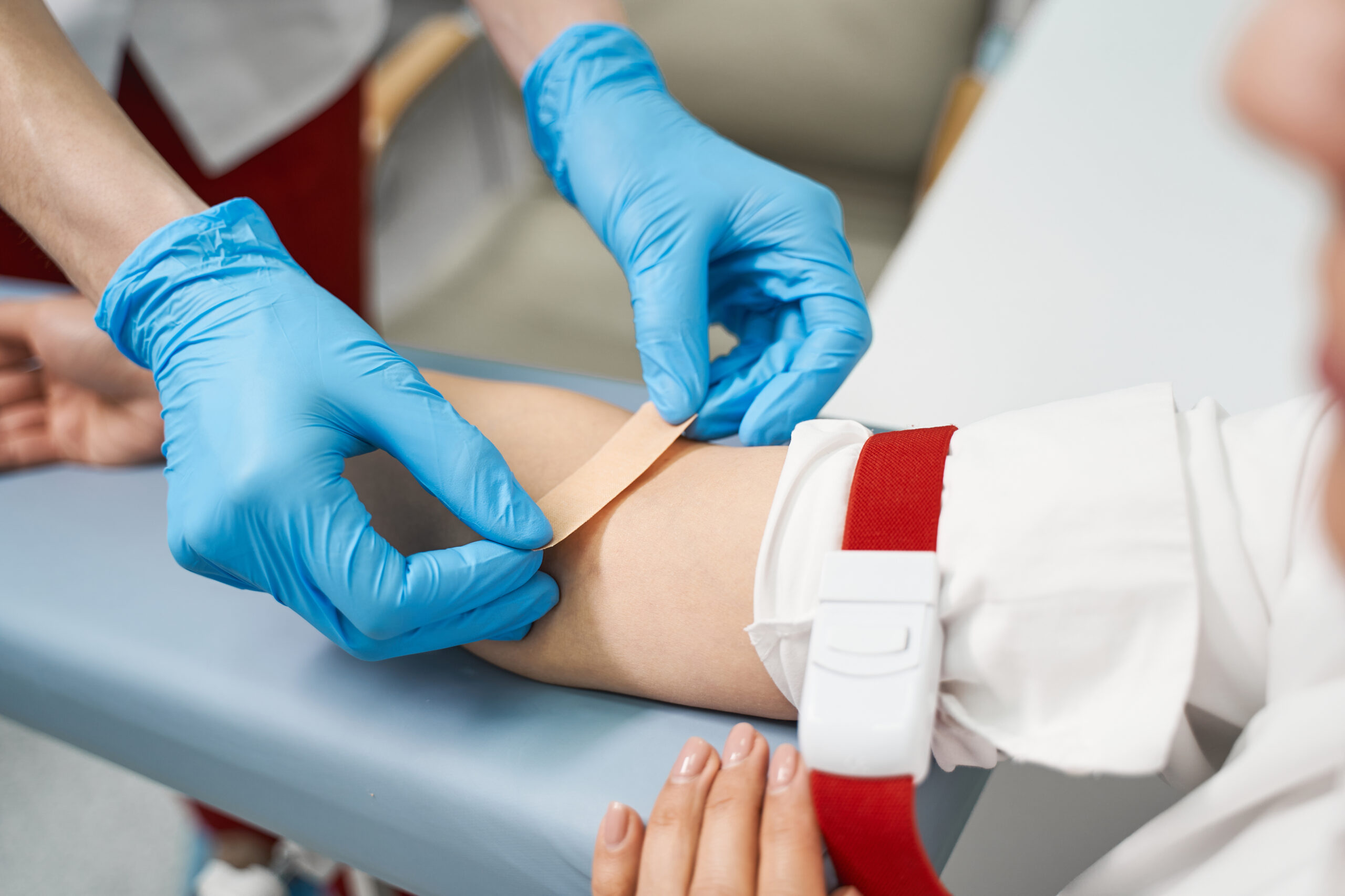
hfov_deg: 51.9
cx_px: 672
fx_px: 1382
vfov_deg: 35.9
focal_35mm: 37
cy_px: 448
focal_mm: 37
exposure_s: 1/100
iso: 250
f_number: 2.8
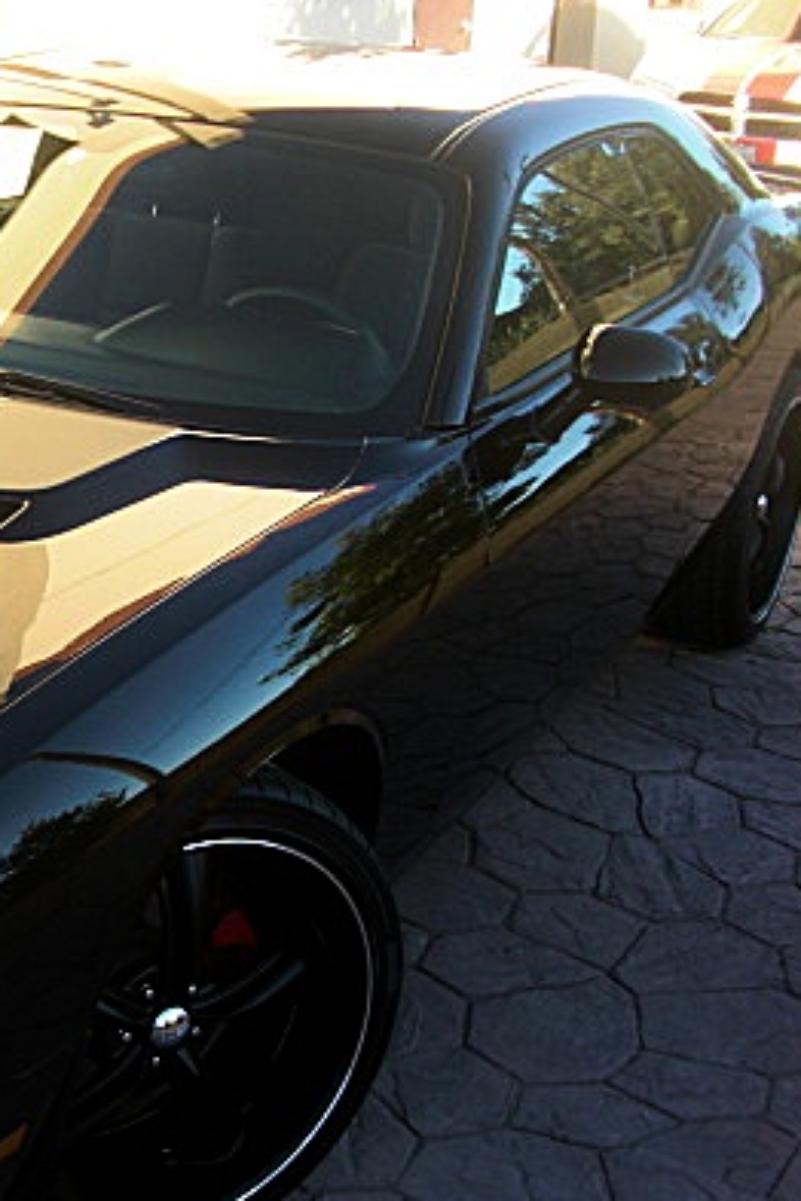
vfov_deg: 32.9
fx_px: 2036
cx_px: -86
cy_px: 663
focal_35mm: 61
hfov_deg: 21.1
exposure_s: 1/125
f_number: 2.8
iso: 50
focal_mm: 6.3
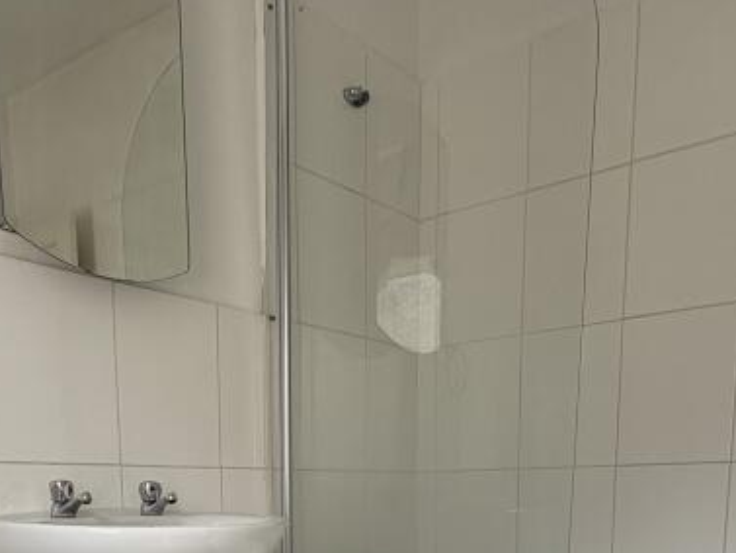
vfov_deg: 32.3
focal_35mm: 38
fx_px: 808
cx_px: 328
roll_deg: +1.3
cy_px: 637
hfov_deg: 48.9
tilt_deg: -9.9
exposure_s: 1/99
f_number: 2.2
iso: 40
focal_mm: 2.22
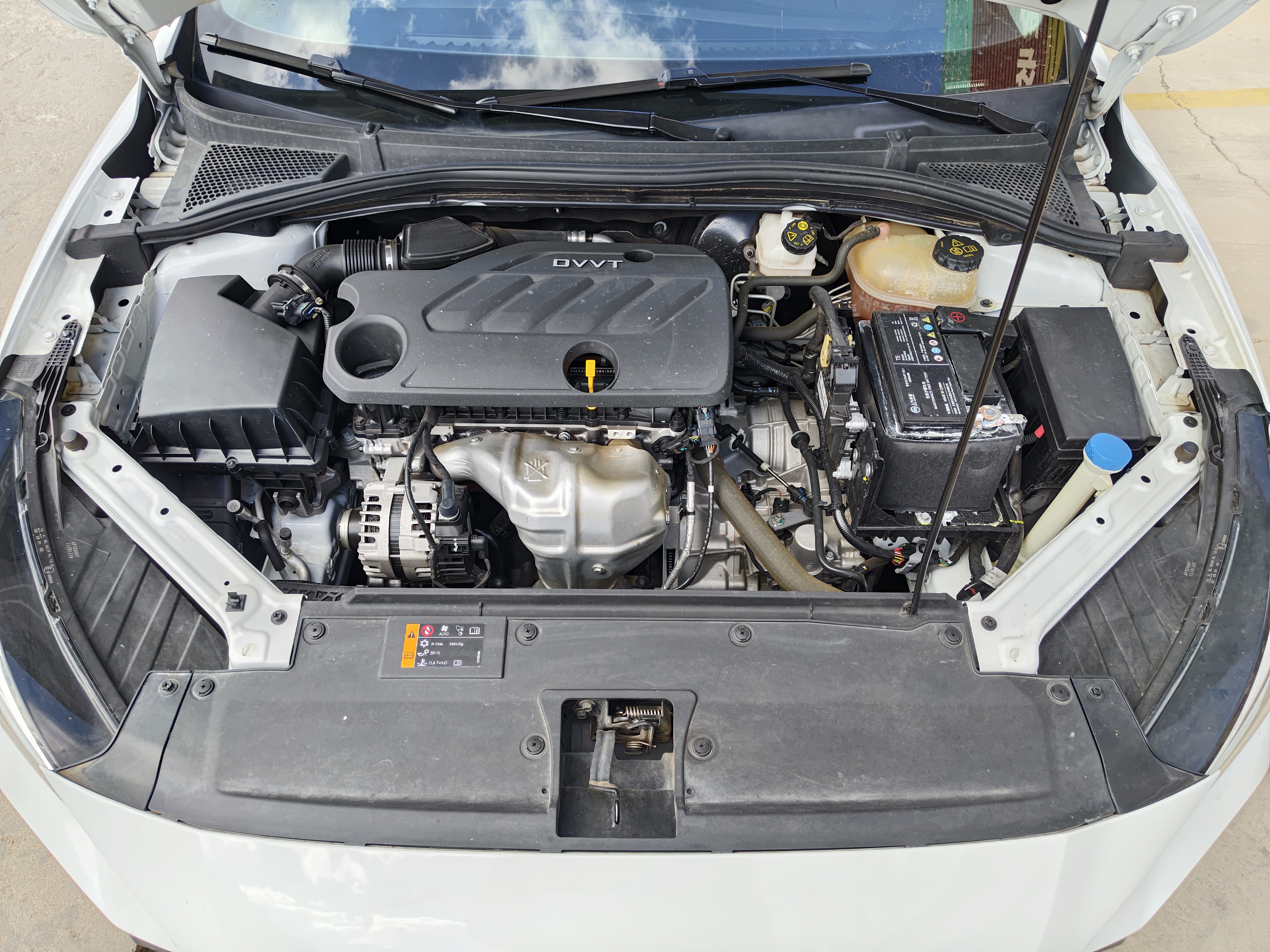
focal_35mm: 23
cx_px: 635
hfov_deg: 73.9
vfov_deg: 58.9
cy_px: 476
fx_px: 844
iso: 71
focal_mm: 5.56
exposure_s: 1/198
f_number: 1.88
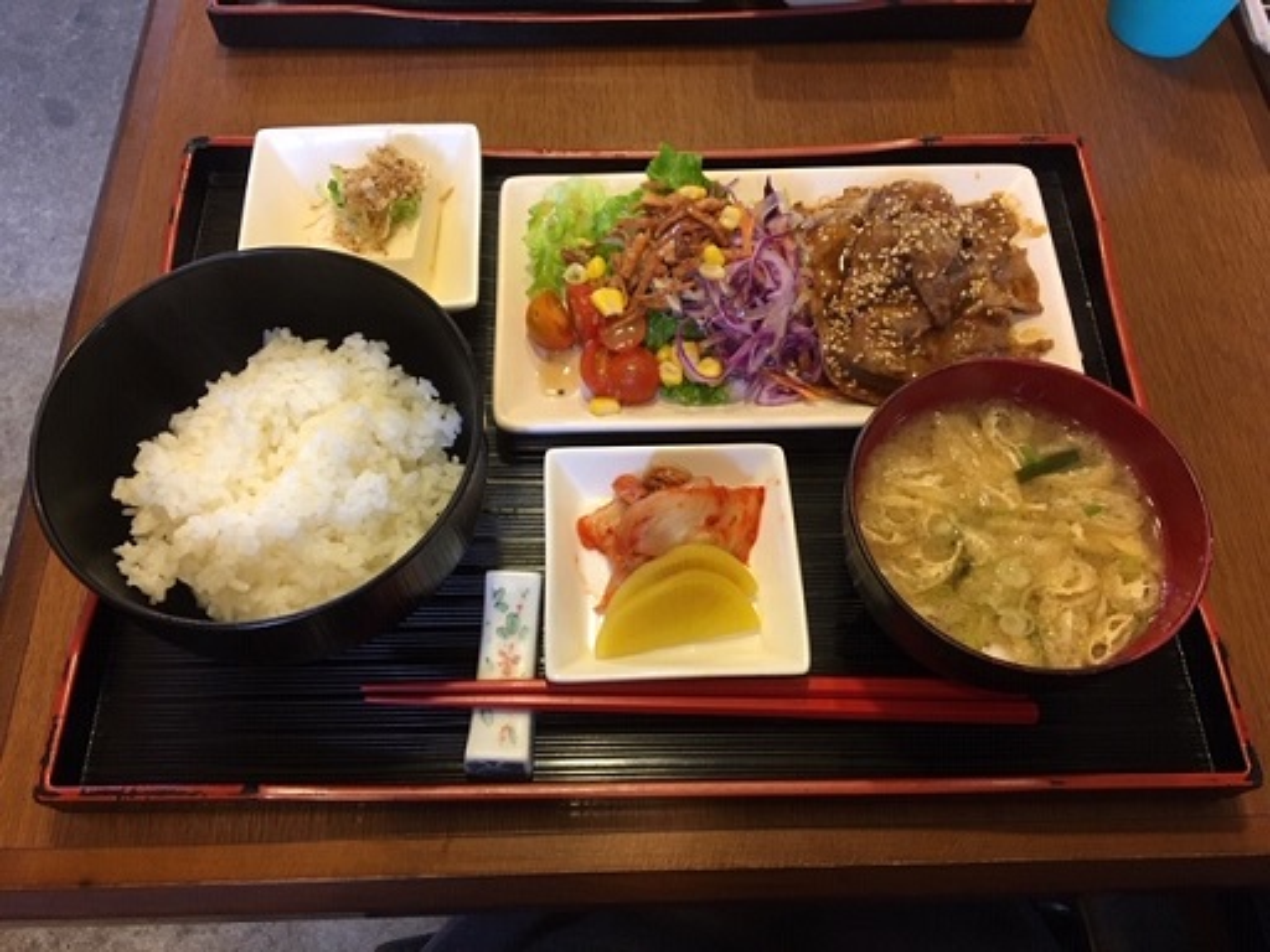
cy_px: 476
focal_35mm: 29
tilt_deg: -63.3
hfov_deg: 61.7
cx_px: 635
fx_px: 1064
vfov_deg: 48.2
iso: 100
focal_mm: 4.15
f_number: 2.2
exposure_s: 1/30
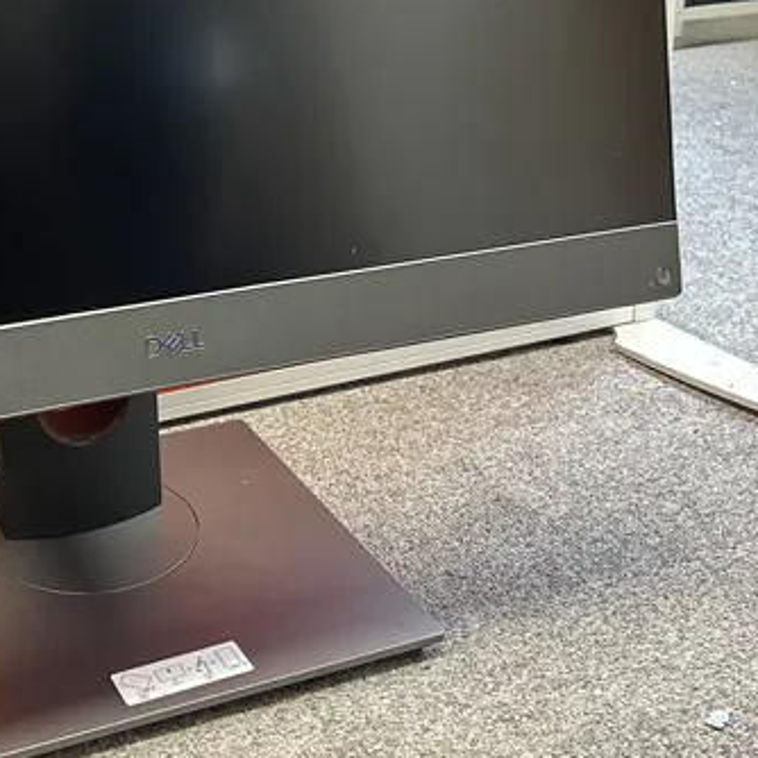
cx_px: 150
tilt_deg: -16.3
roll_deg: +0.7
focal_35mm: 55
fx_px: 1363
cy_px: 132
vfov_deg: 30.2
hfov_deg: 30.3
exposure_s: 1/50
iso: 320
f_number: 1.5
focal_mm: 5.7
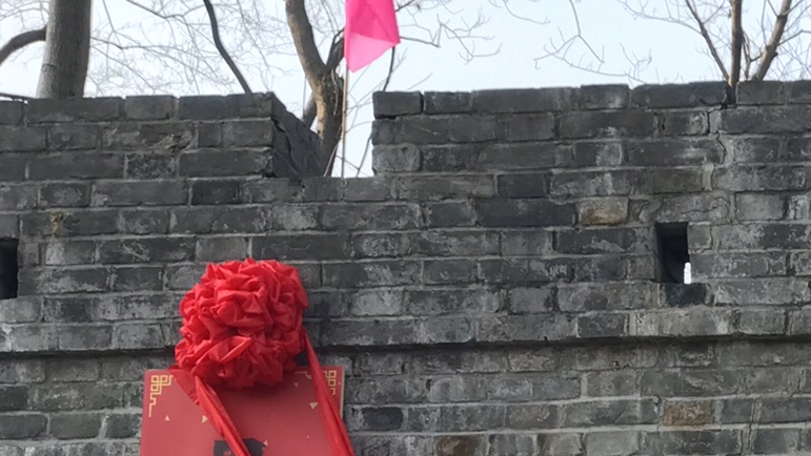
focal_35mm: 161
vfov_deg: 7.4
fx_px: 3463
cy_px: 787
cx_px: 1040
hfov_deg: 12.9
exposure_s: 1/127
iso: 20
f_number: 2.8
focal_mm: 6.6
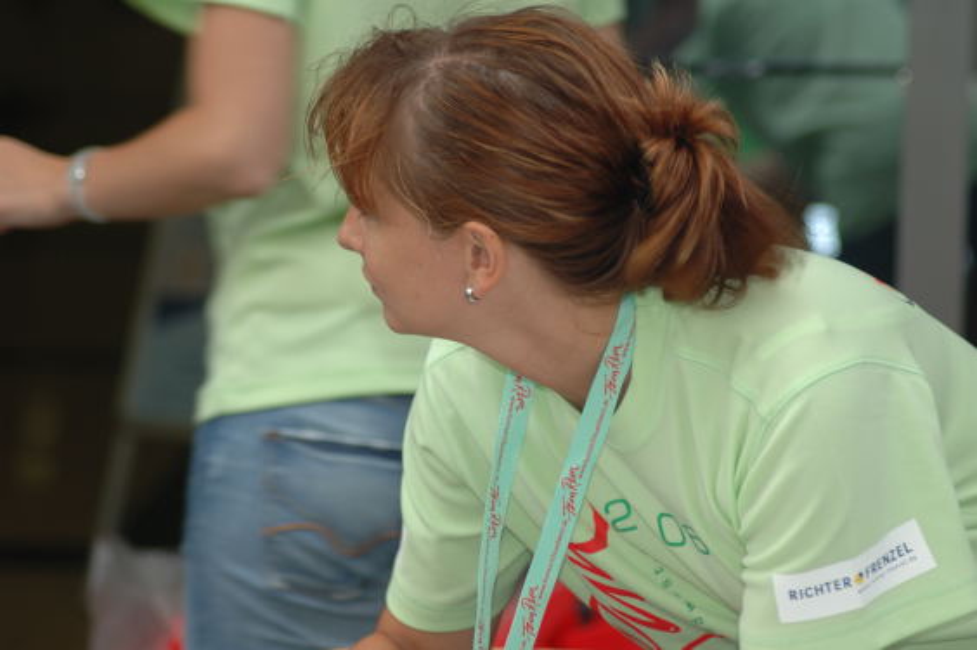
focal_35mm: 183
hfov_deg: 11.2
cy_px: 325
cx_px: 488
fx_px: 4962
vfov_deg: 7.5
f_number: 4.2
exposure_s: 1/60
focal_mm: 122
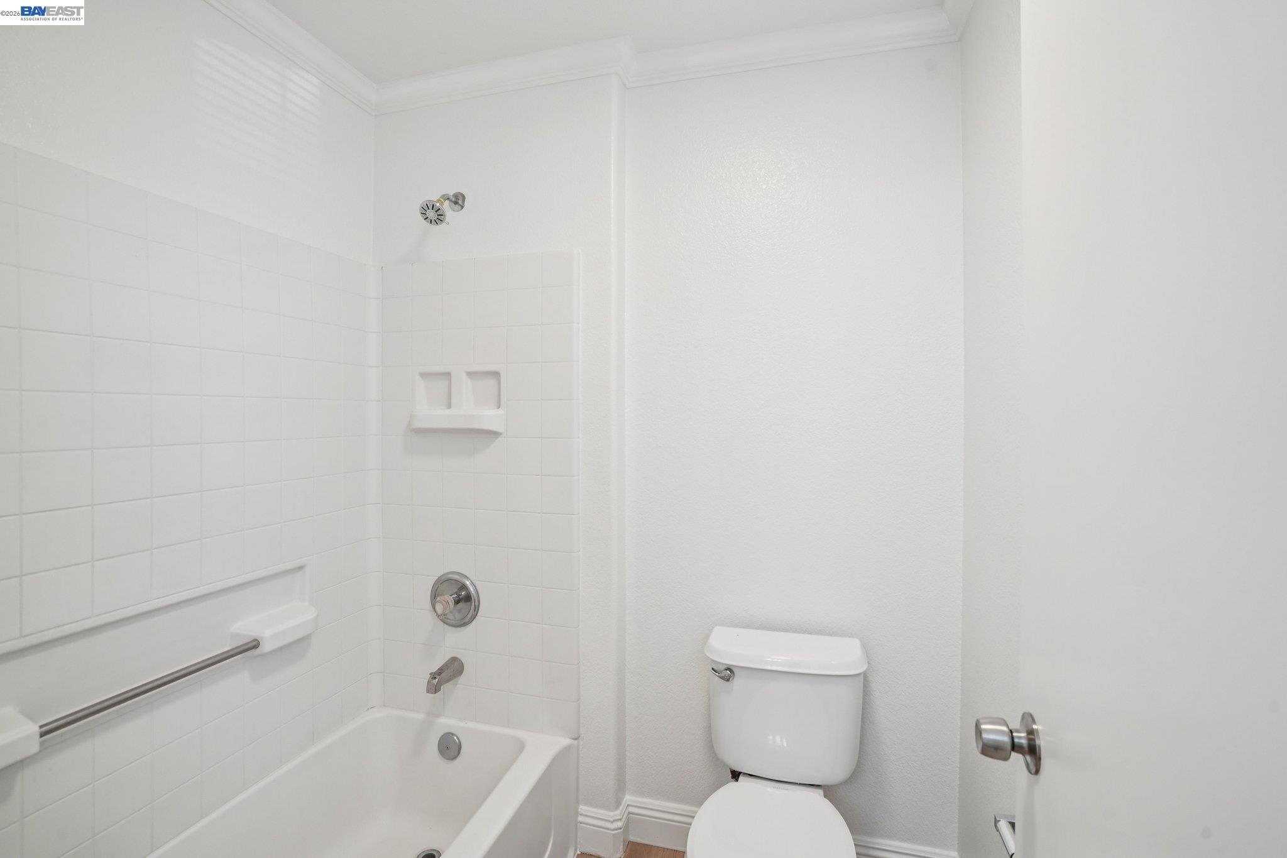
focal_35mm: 16
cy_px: 429
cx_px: 644
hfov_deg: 96.7
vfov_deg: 73.7
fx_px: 572
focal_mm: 16
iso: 250
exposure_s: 1/25
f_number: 8
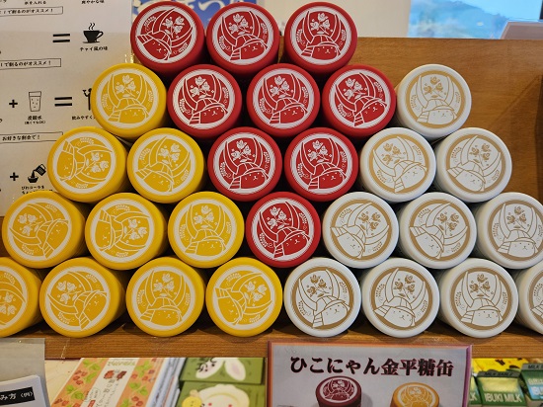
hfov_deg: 73.9
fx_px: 361
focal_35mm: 23
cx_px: 272
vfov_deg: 58.8
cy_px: 204
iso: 500
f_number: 1.8
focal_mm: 5.4
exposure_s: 1/120
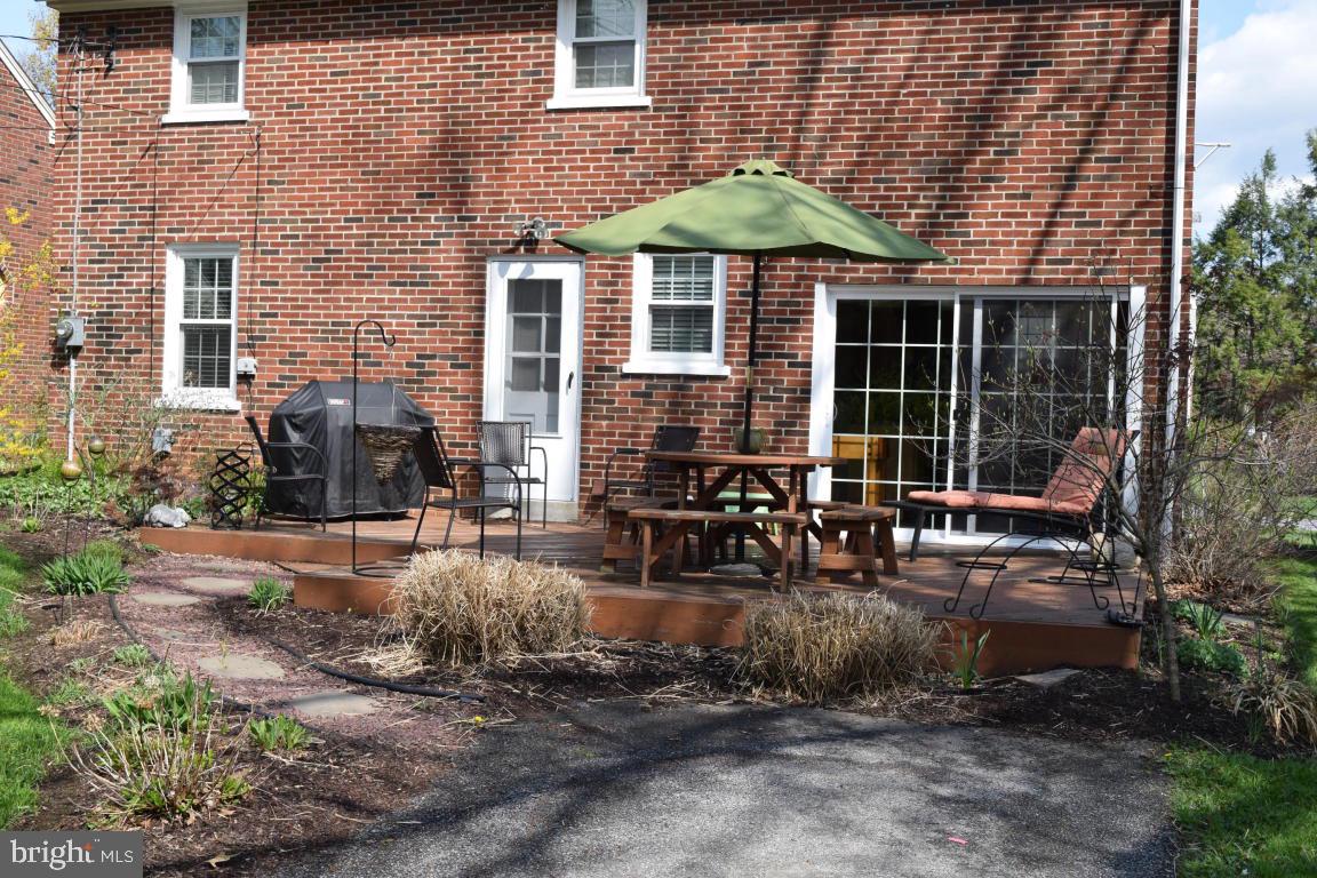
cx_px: 658
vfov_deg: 30.8
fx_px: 1591
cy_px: 439
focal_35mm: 44
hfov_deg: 45.0
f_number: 9
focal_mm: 29
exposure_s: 1/320
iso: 200
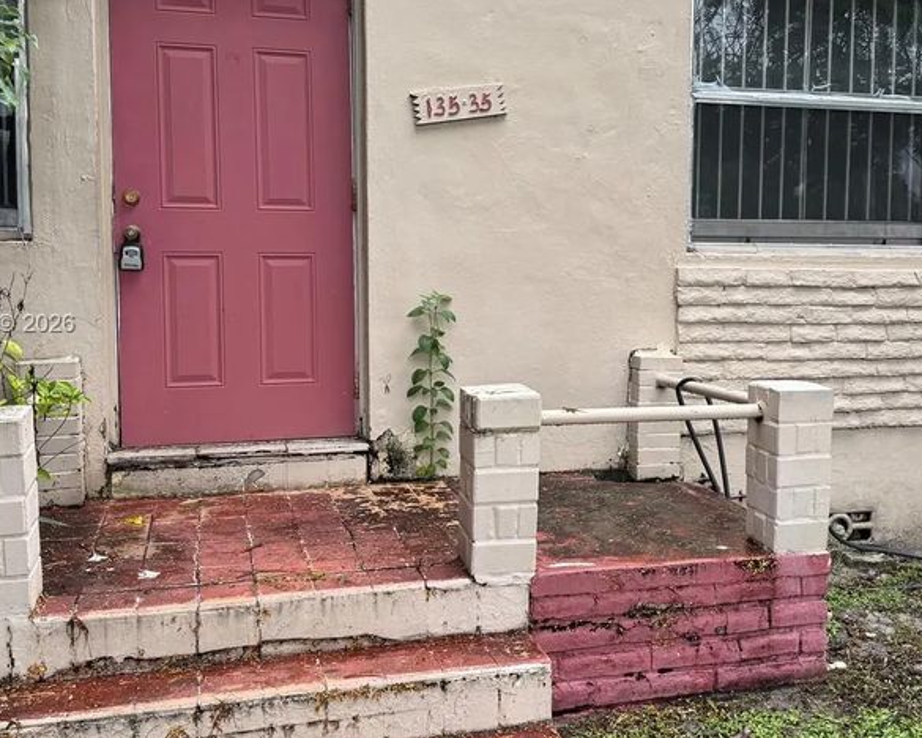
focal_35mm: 41
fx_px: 1119
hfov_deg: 44.5
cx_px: 567
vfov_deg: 36.4
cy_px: 325
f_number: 1.78
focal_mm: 6.76
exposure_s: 1/802
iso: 80
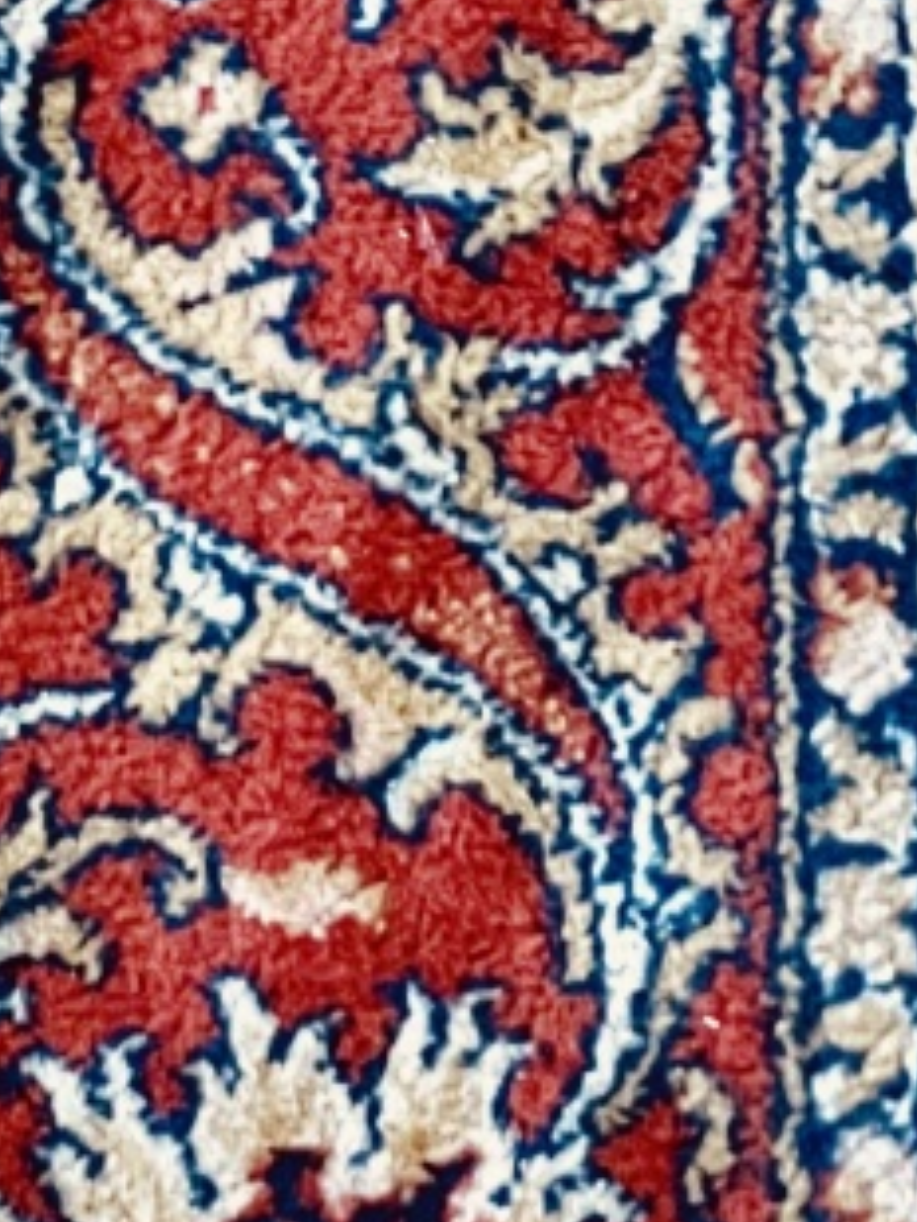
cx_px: -822
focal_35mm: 299
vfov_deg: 6.5
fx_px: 10554
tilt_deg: -78.4
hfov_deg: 4.9
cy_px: 1867
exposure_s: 1/25
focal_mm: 9
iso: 1000
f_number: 2.8
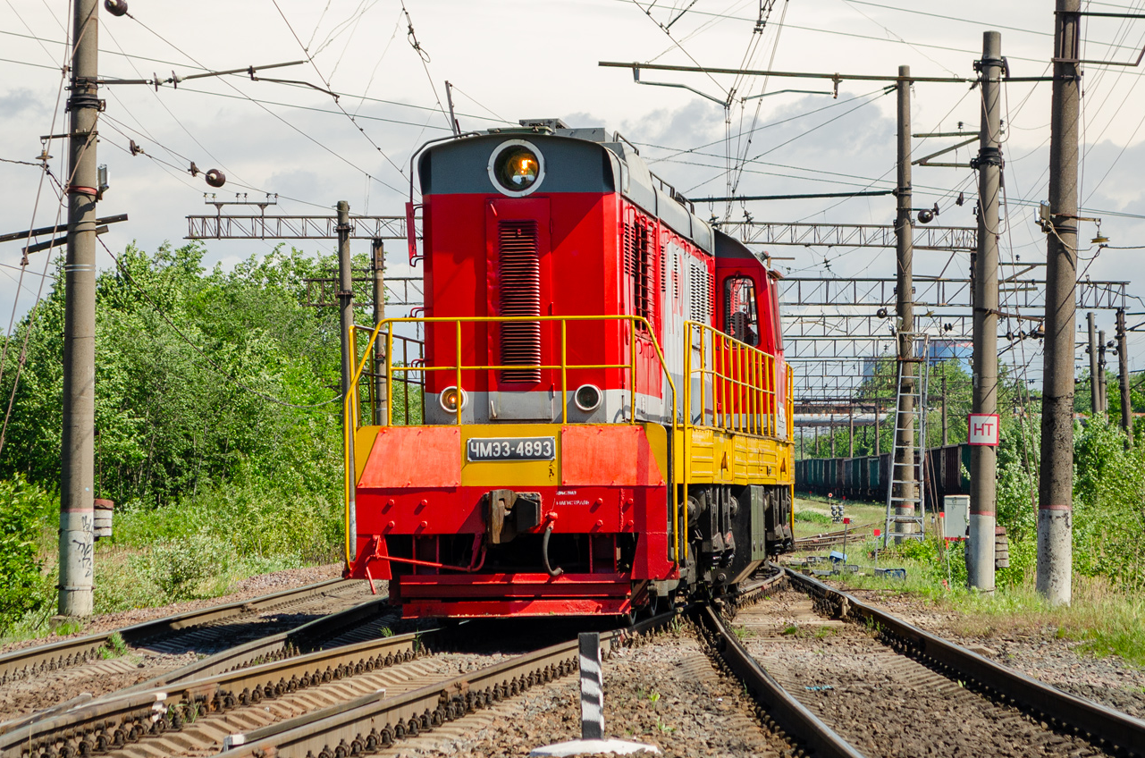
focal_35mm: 97
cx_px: 596
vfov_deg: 14.1
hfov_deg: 21.2
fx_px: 3065
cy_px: 365
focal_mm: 55
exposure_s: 1/400
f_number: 5.6
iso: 100
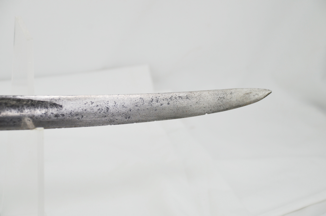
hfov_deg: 19.5
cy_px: 108
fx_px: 949
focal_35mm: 105
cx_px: 163
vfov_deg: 13.0
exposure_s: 1/250
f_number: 5.3
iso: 400
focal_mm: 70
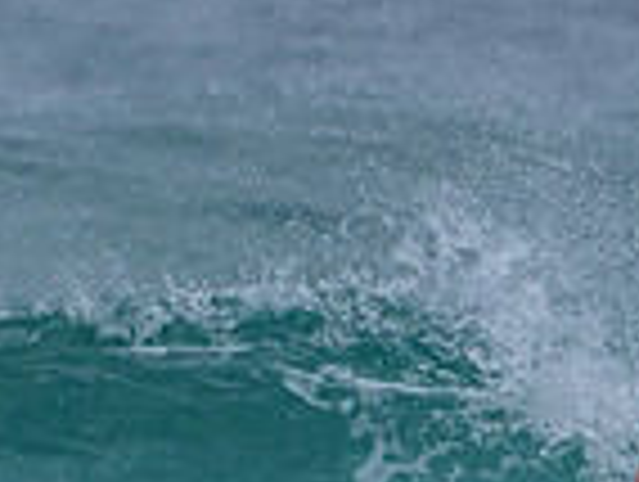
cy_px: 720
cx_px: 431
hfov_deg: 0.8
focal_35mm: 2405
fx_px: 44471
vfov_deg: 0.6
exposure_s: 1/2000
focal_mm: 500
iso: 280
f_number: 5.6
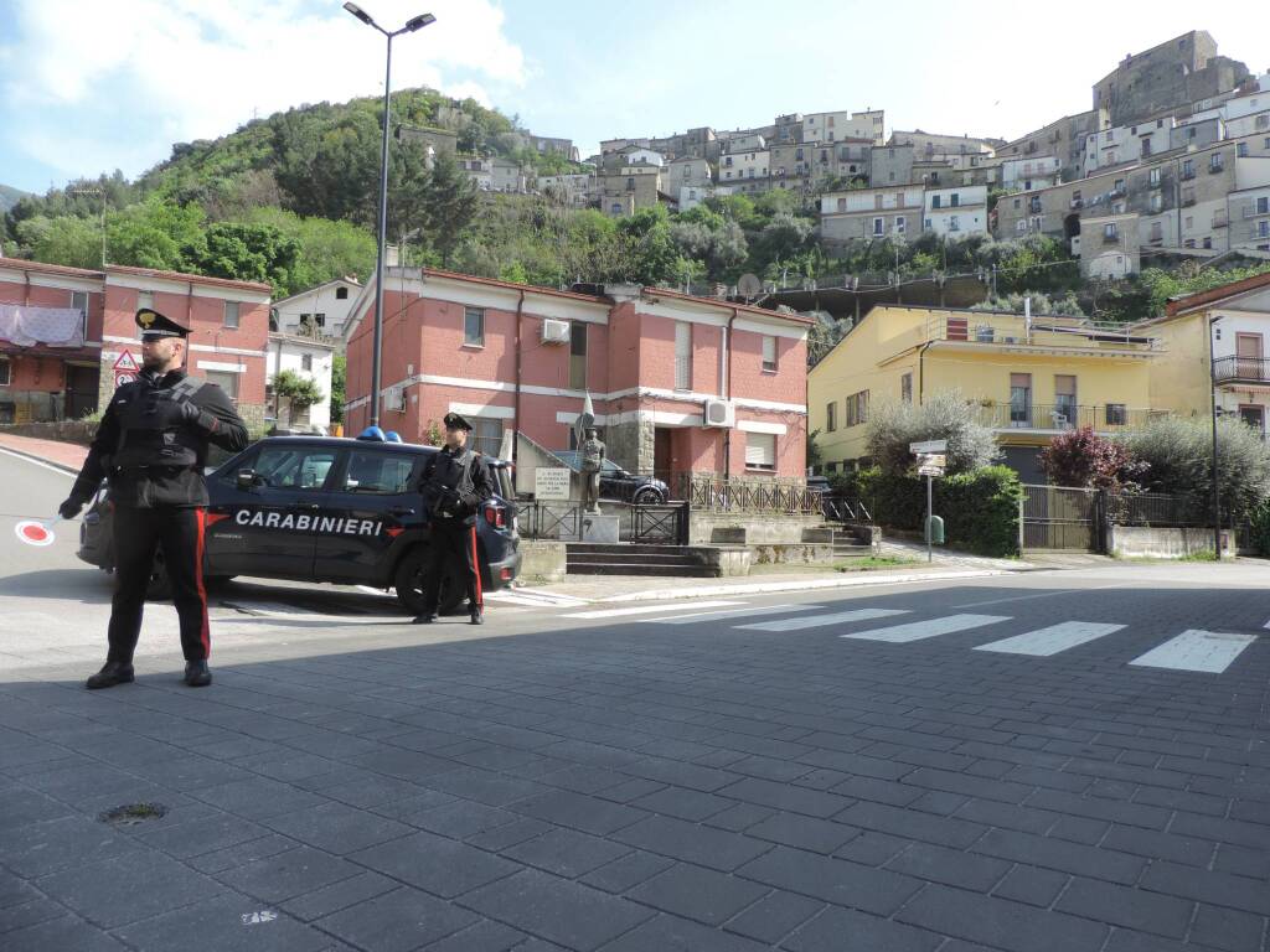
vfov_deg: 56.8
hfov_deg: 71.6
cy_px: 476
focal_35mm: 24
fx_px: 881
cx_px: 635
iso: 80
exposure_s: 1/500
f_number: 3
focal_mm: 4.3
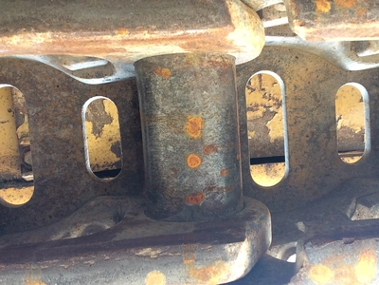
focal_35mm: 31
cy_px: 142
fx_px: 339
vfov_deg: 45.4
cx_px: 190
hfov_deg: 58.4
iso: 64
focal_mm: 2.15
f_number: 2.4
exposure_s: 1/30
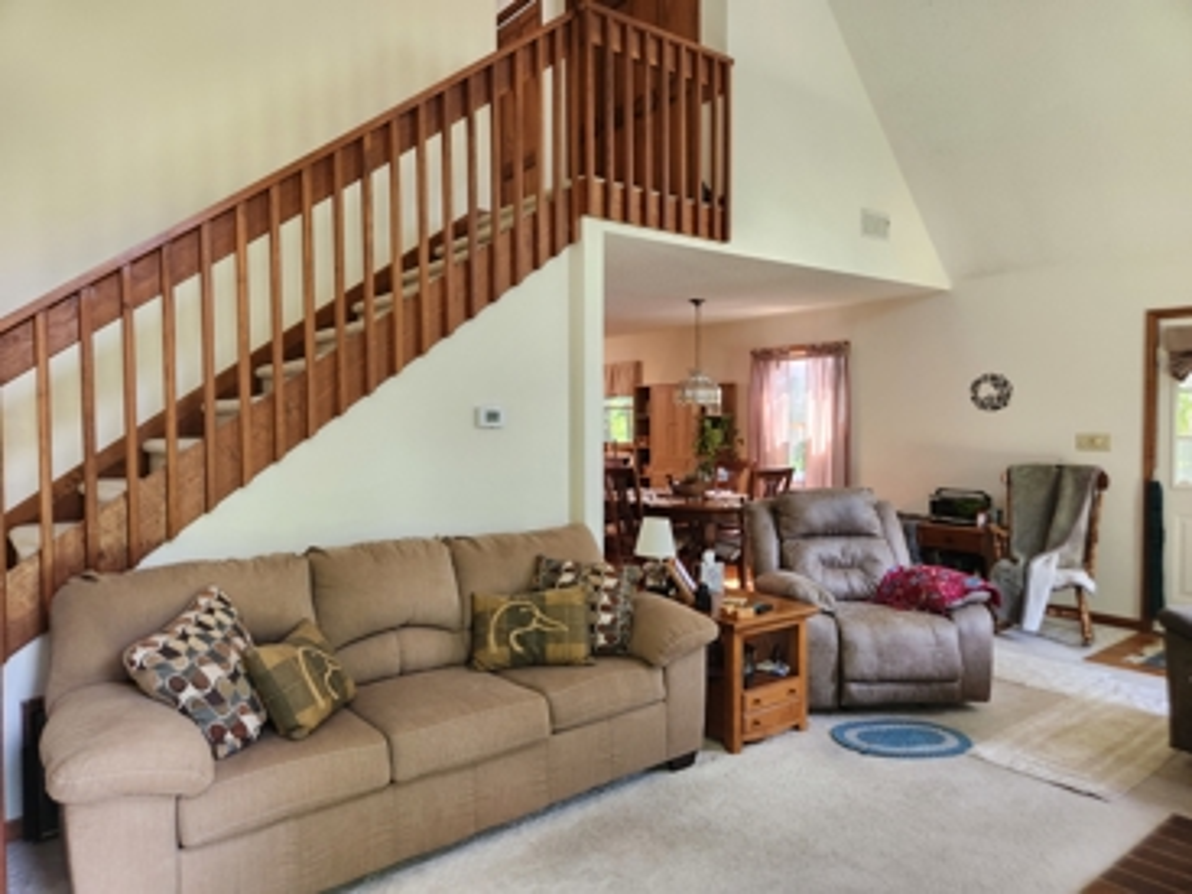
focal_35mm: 23
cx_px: 596
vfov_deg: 58.9
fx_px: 792
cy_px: 447
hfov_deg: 73.9
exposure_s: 1/120
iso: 400
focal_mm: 5.4
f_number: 1.8
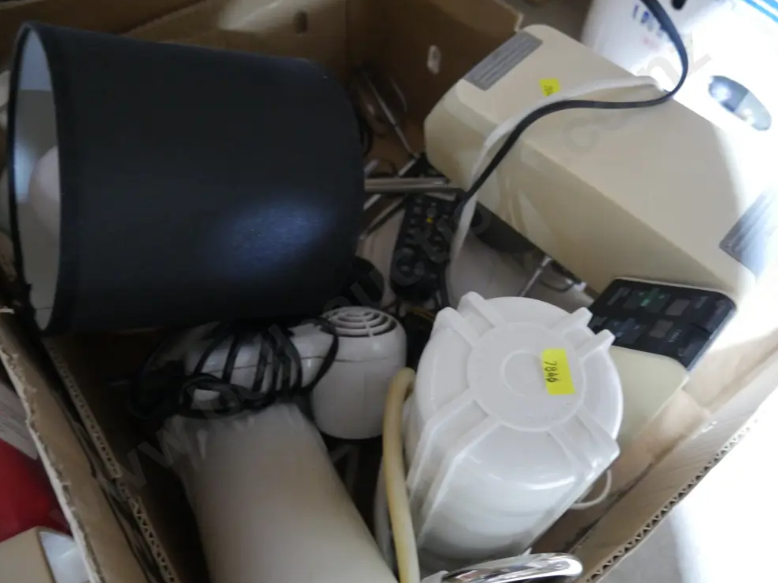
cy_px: 286
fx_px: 652
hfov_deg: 61.6
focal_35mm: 29
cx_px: 378
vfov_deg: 48.2
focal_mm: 14
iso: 3200
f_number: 3.5
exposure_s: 1/40
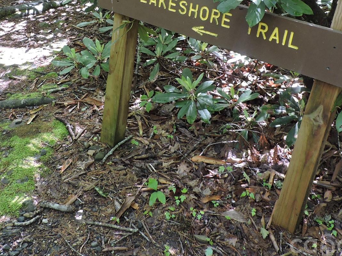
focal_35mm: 46
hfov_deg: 41.1
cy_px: 28
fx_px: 454
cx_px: 143
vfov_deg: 30.2
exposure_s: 1/30
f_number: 3
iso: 200
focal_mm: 4.3
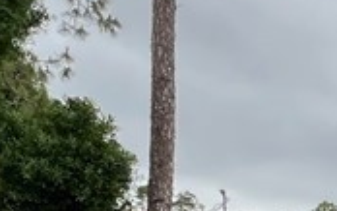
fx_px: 744
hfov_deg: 18.8
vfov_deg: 13.6
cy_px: 436
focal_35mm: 81
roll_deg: -2.2
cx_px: 629
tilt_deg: -9.7
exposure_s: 1/99
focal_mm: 1.57
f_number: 1.8
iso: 40
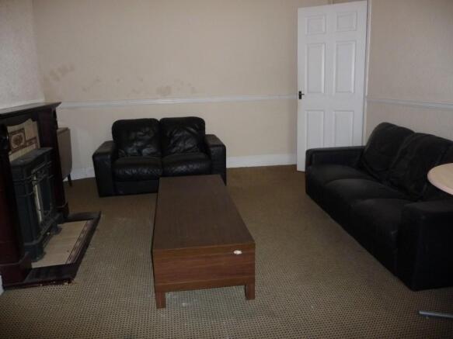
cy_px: 170
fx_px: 366
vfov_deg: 49.7
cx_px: 226
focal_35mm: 28
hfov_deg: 63.5
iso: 320
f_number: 3.3
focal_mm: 4.7
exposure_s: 1/30
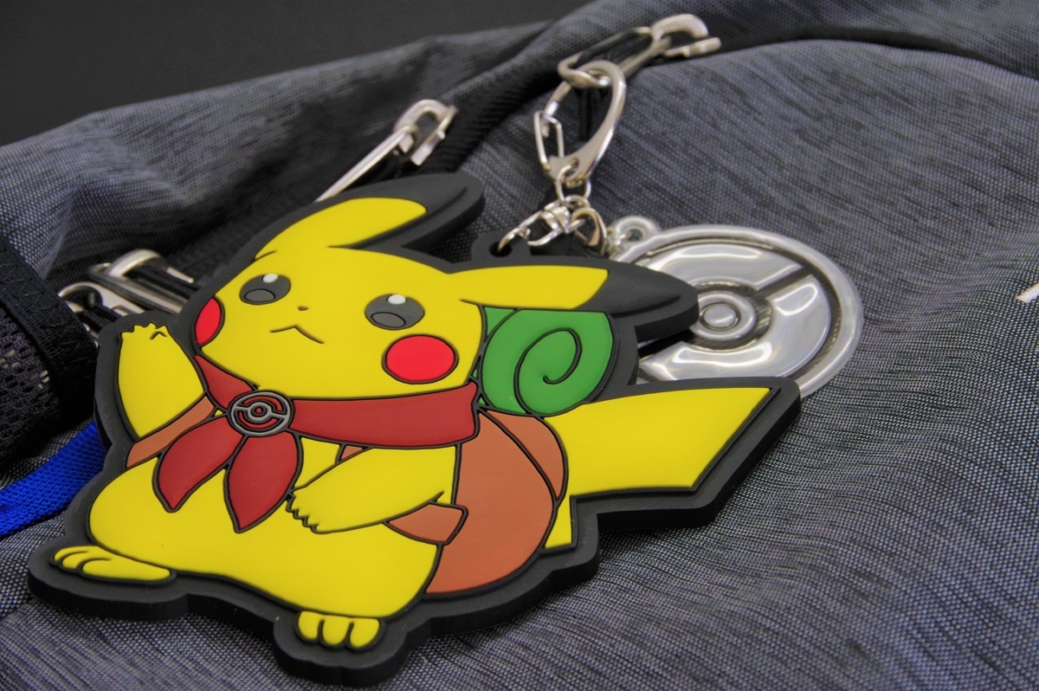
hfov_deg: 20.0
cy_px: 346
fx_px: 2941
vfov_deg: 13.4
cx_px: 520
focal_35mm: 102
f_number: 10
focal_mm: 68
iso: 800
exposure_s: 1/15
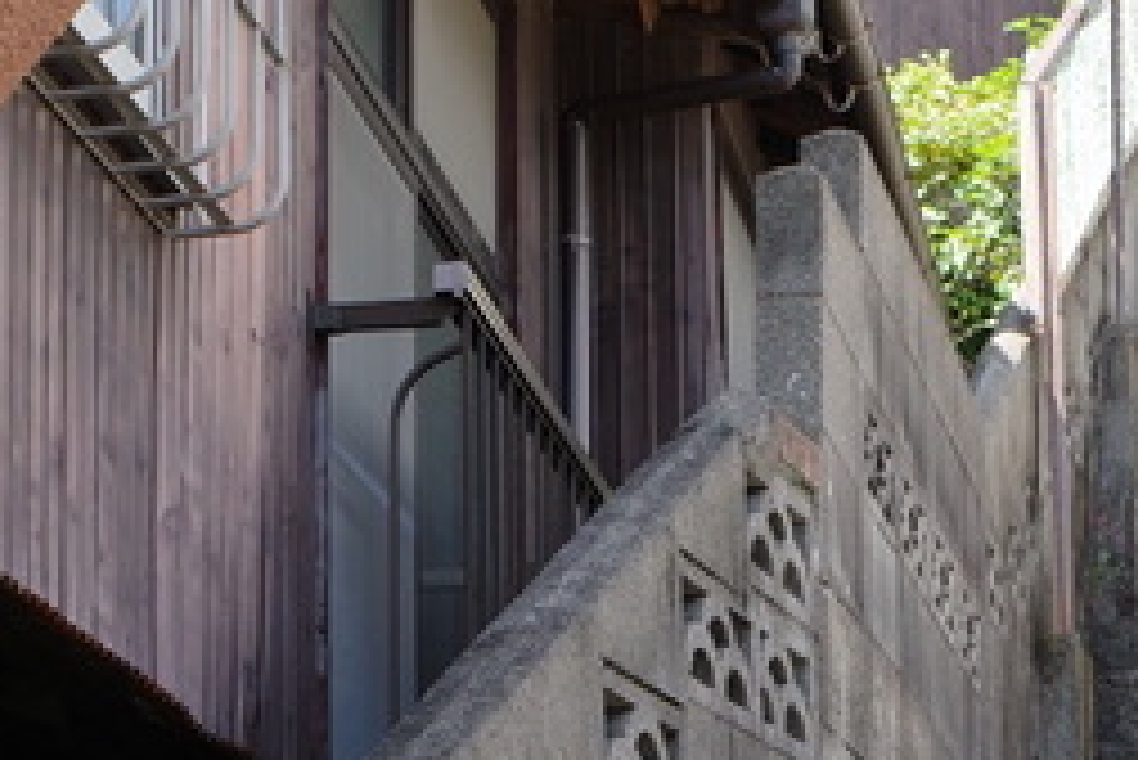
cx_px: 900
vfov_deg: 10.9
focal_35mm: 120
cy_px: 1219
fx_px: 3795
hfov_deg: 16.9
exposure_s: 1/250
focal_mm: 18.3
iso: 200
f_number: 4
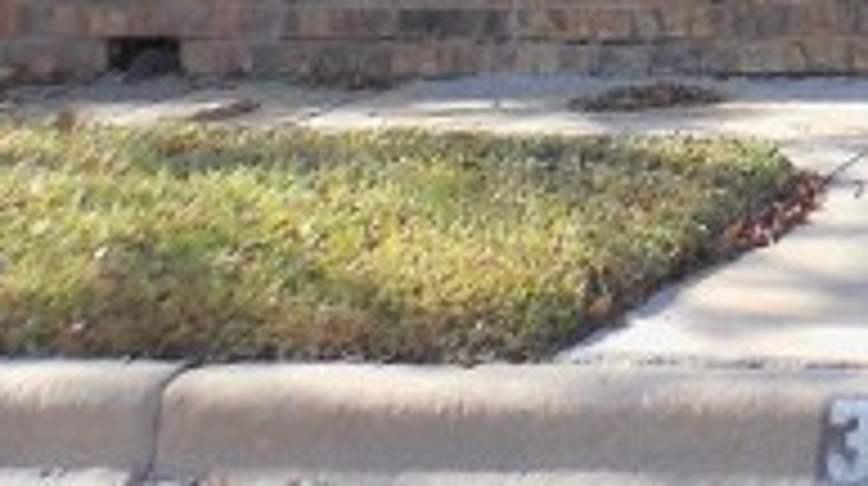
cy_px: -810
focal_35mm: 162
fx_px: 3724
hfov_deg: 12.1
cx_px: 1592
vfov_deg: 6.9
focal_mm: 5
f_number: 3.7
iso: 80
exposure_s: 1/250
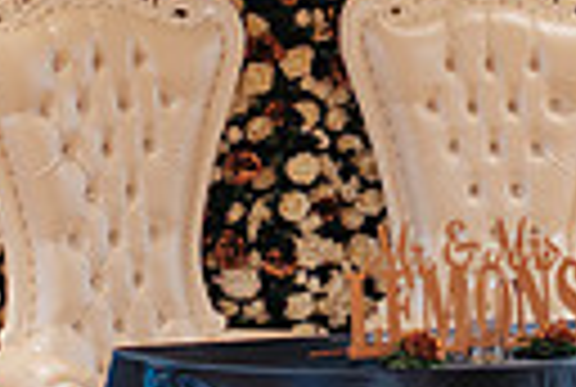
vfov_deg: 8.5
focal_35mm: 163
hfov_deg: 12.6
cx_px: 374
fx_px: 2614
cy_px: 151
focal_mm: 35
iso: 160
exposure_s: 1/320
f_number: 1.8
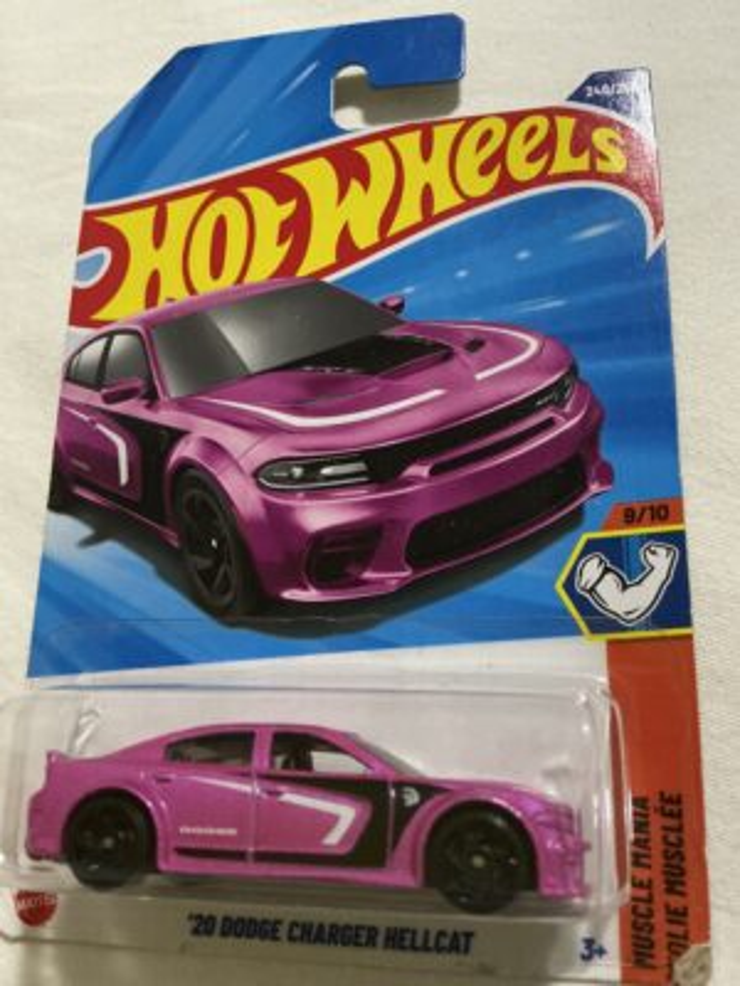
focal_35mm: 29
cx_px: 370
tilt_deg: -60.5
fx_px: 827
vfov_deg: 61.7
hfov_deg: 48.2
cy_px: 493
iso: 500
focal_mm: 3
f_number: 1.8
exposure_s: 1/30
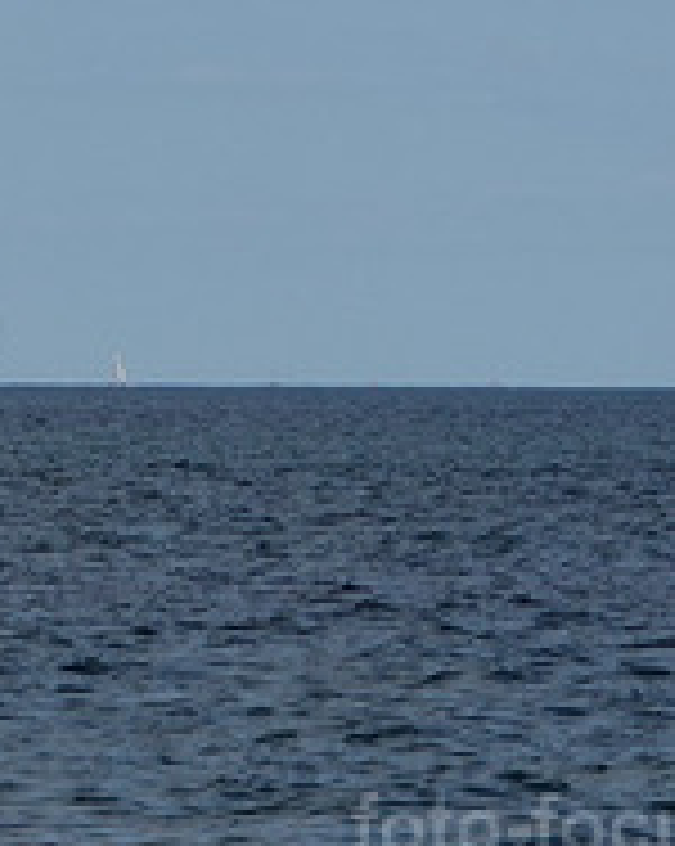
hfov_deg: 1.8
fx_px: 20985
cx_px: -1530
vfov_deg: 2.3
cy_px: -263
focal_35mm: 839
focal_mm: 60.29
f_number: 5.6
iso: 100
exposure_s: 1/1000
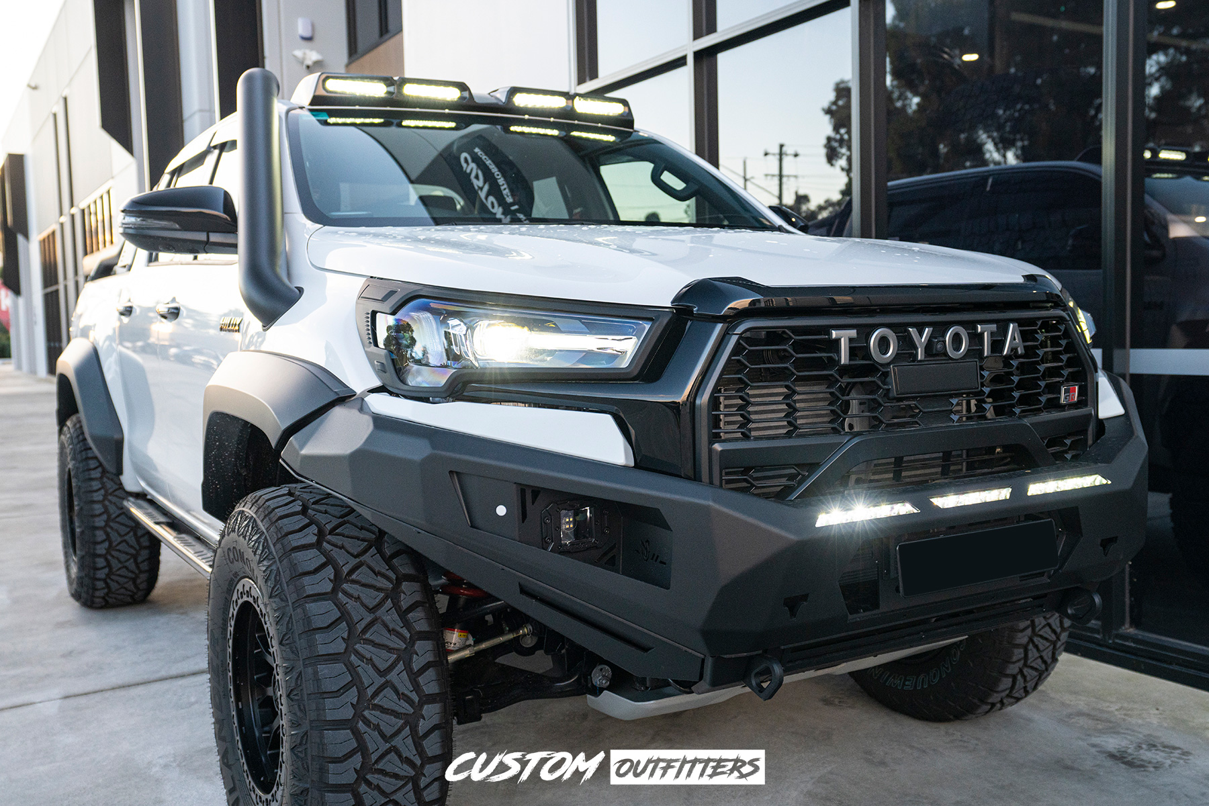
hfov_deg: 61.9
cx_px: 604
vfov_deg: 43.6
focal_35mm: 30
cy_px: 403
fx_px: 1007
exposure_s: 1/160
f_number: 4
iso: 1250
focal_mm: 30
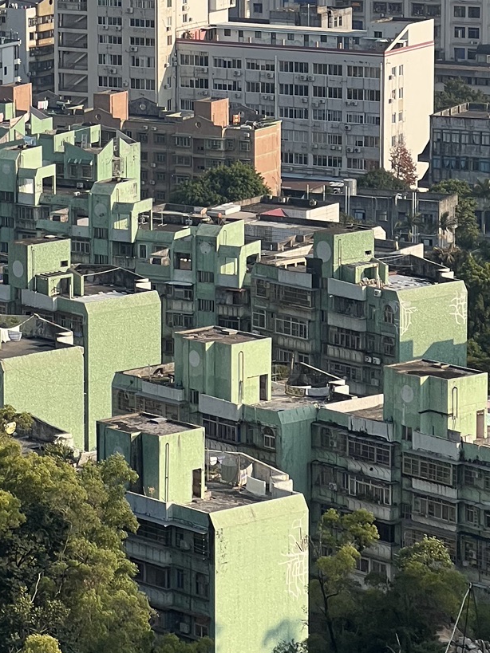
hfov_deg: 7.8
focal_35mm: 188
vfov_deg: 10.5
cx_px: -73
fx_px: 3549
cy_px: 223
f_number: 2.8
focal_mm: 9
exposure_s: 1/385
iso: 32
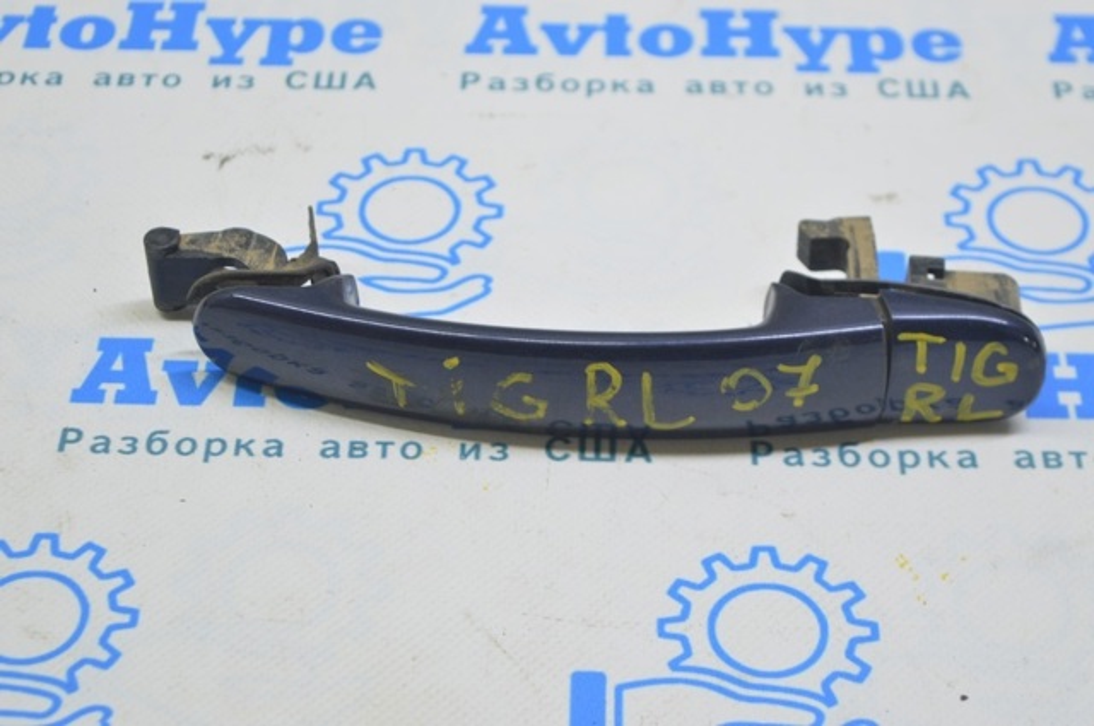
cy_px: 363
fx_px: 2367
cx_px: 547
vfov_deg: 17.4
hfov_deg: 26.0
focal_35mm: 78
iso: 400
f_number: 5.6
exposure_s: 1/20
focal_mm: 52
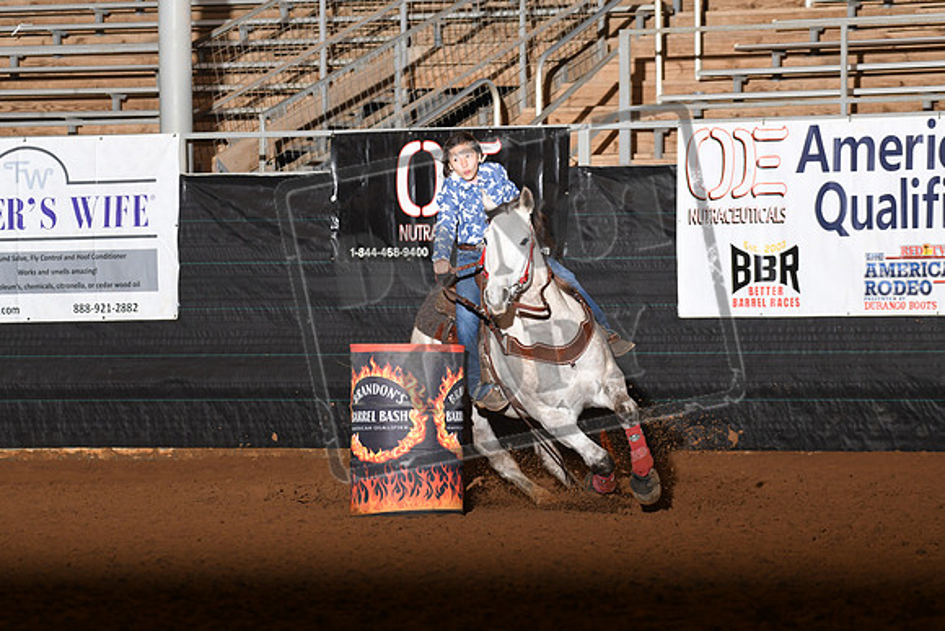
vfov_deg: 6.2
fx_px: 5776
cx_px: 472
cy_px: 316
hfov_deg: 9.4
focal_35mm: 220
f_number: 5.6
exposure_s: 1/250
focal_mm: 220
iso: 1000
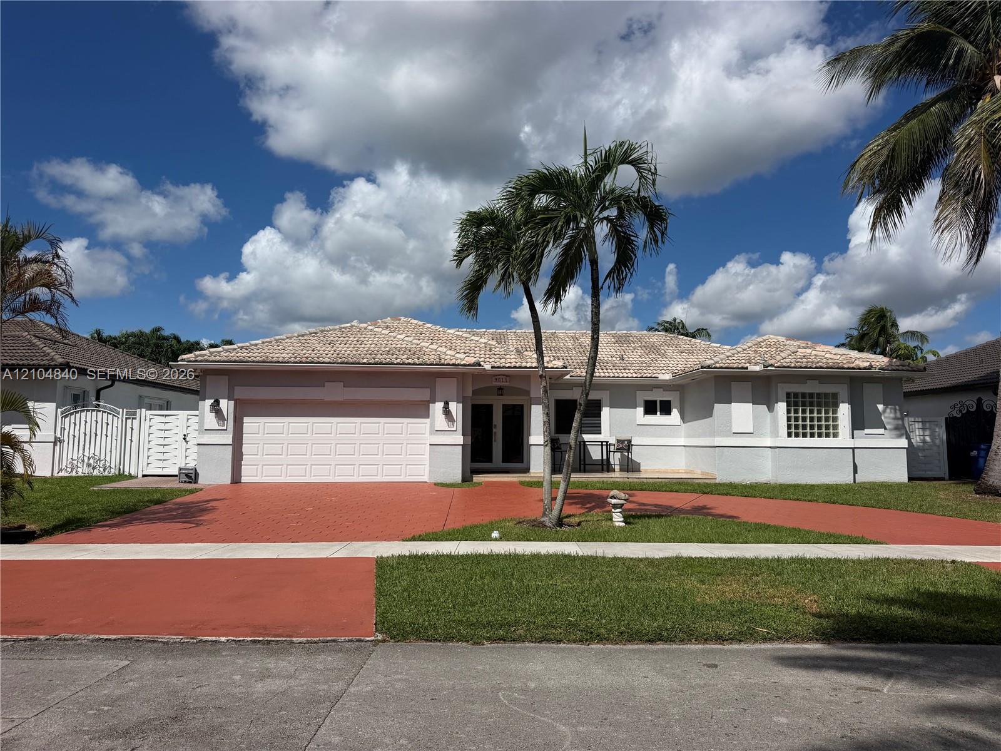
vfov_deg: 56.8
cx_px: 500
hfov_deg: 71.6
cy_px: 376
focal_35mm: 24
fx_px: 694
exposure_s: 1/11905
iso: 80
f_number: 1.78
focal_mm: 6.76
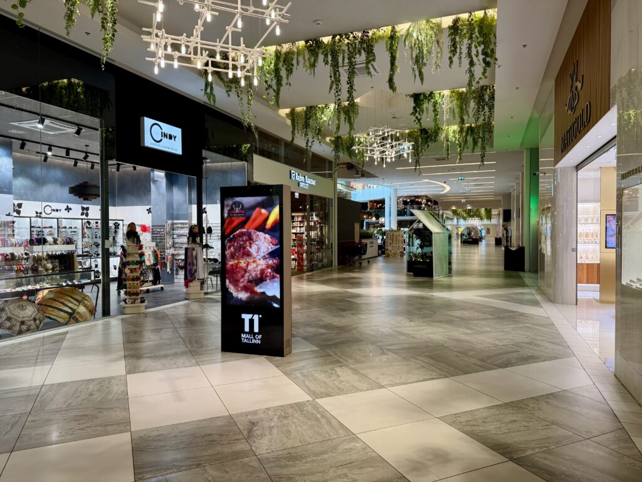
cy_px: 241
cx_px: 321
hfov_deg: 71.6
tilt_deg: -0.5
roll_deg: +0.5
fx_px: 445
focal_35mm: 24
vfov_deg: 56.8
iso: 125
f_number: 1.78
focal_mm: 6.76
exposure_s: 1/100
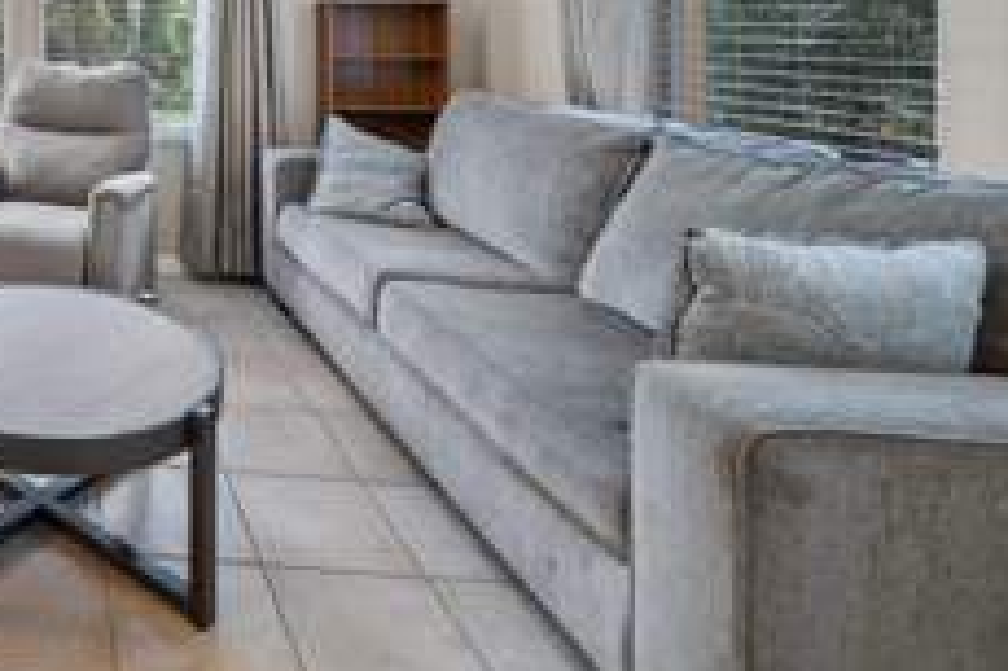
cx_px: -31
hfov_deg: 53.5
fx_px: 699
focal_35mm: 25
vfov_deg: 45.7
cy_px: 50
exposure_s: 1
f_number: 8
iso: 200
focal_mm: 12
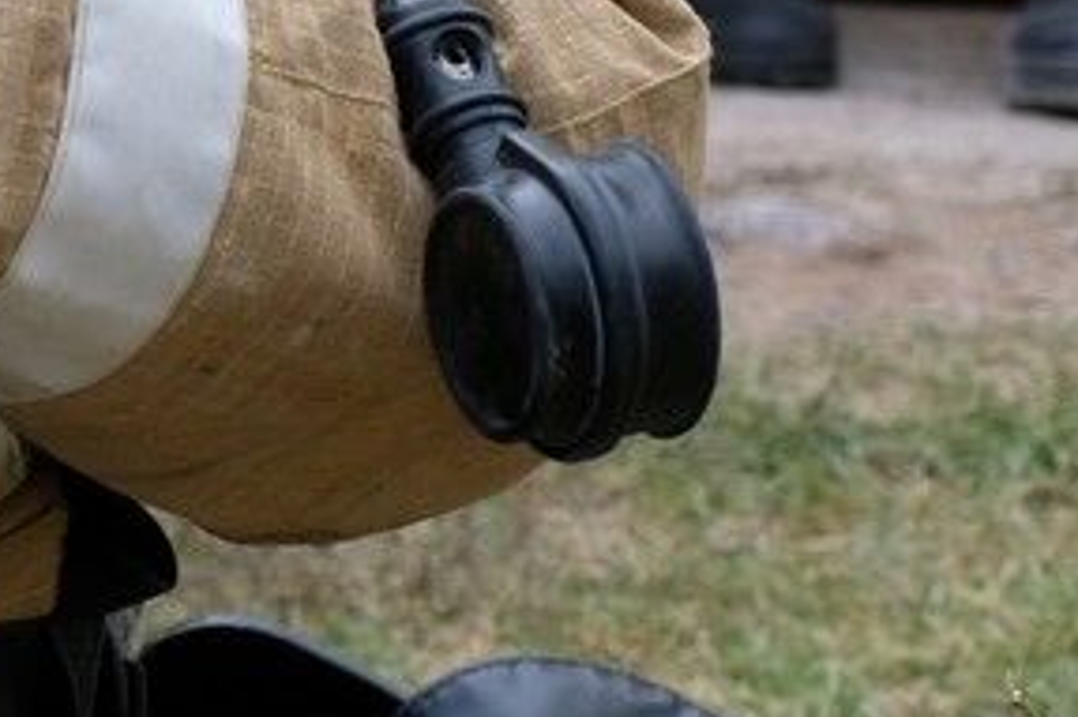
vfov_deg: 5.8
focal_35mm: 232
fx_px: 6943
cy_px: -546
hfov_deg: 8.7
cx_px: -533
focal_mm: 34.5
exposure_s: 1/250
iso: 200
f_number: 4.3
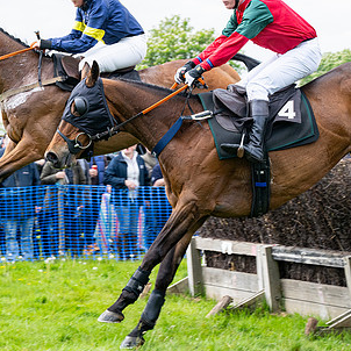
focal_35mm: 153
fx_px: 1755
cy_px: 149
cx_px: 236
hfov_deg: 11.4
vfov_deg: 11.4
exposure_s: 1/640
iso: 400
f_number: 6.3
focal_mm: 70
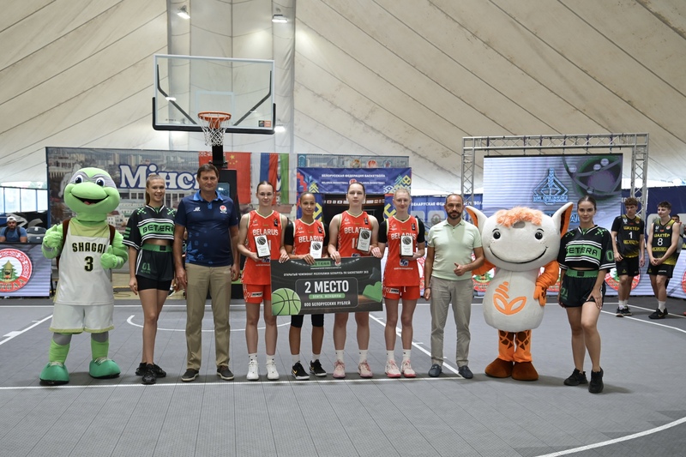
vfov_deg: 44.9
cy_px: 228
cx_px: 343
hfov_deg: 63.7
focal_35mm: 29
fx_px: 552
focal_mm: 29
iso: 1000
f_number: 3.5
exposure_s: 1/250
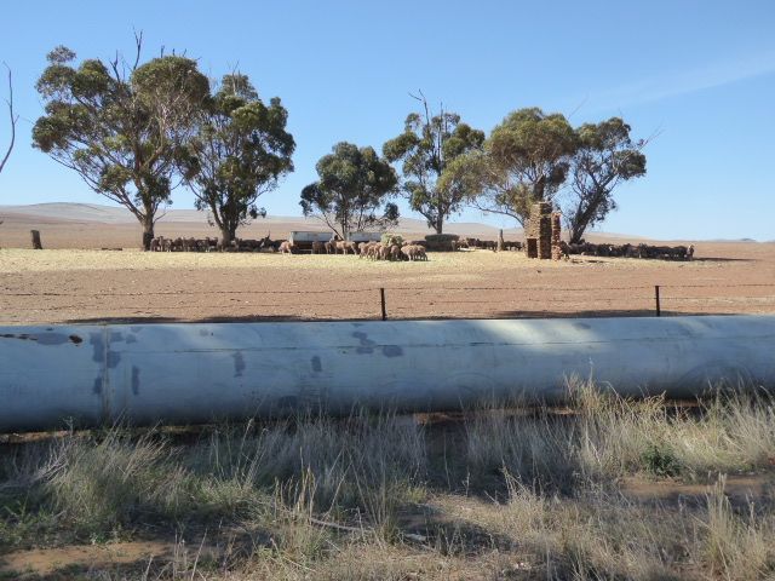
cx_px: 388
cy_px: 290
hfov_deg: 51.4
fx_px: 806
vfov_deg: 39.7
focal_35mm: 36
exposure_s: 1/640
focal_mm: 6.3
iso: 160
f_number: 3.7
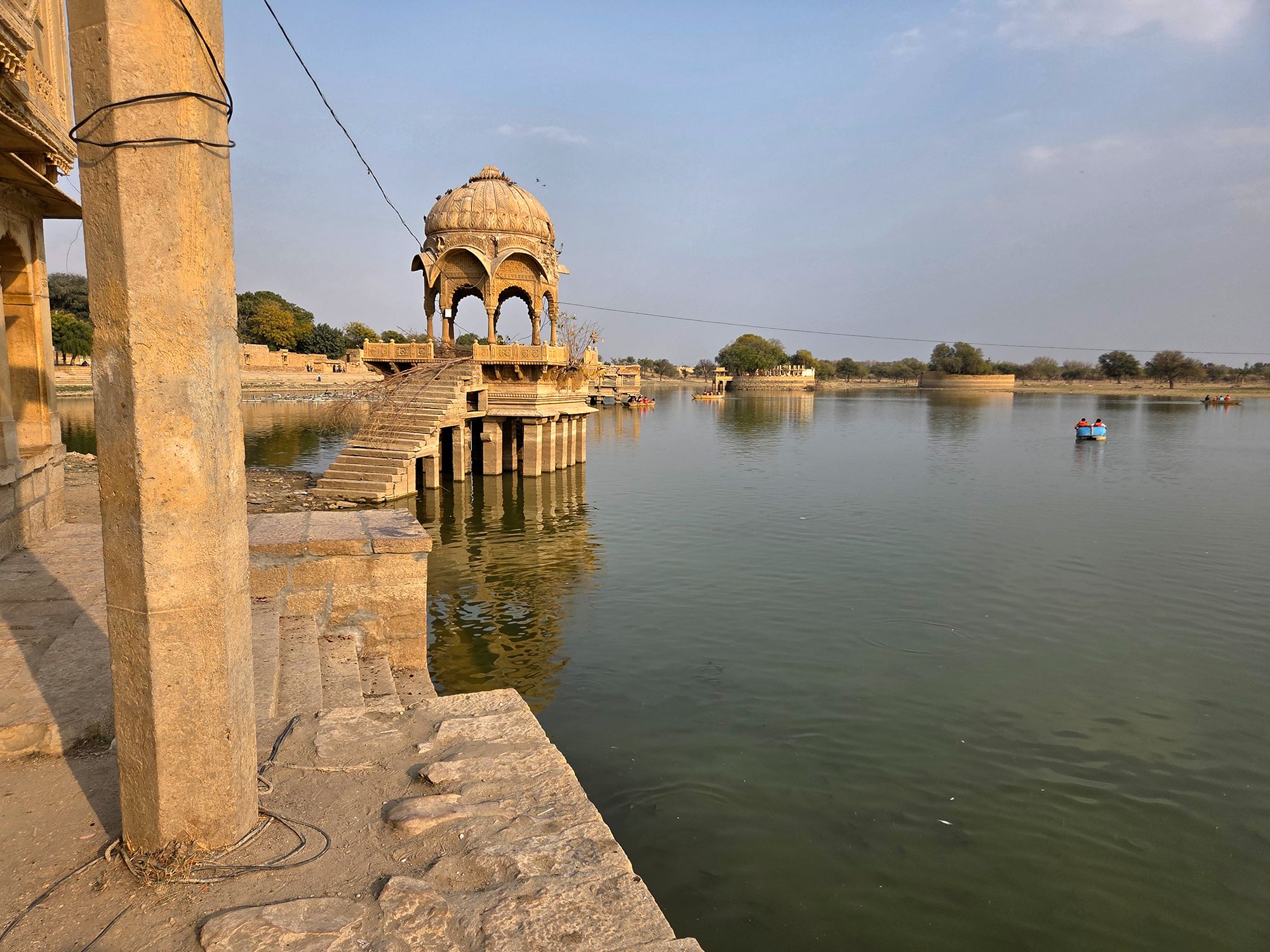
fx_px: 844
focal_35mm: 23
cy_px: 476
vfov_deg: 58.9
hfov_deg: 73.9
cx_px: 635
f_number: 1.8
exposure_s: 1/4274
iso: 80
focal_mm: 5.4
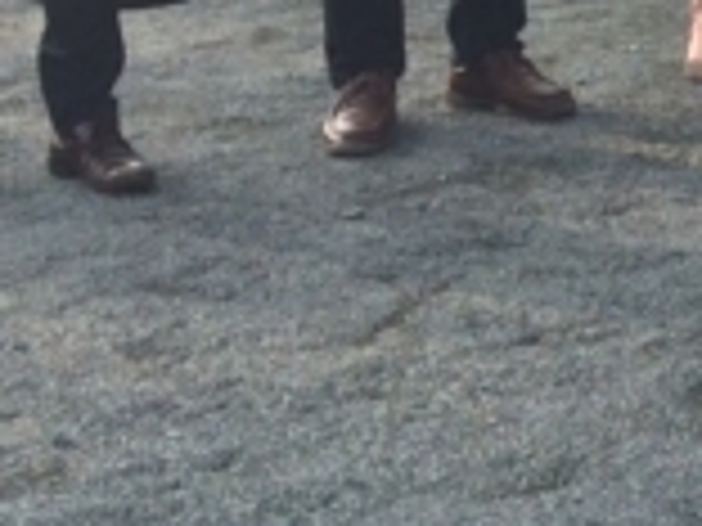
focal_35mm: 149
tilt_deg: -0.1
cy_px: -629
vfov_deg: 9.2
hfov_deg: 11.9
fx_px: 3022
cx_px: 1364
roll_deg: -1.1
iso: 32
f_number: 2.2
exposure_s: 1/774
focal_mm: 4.15
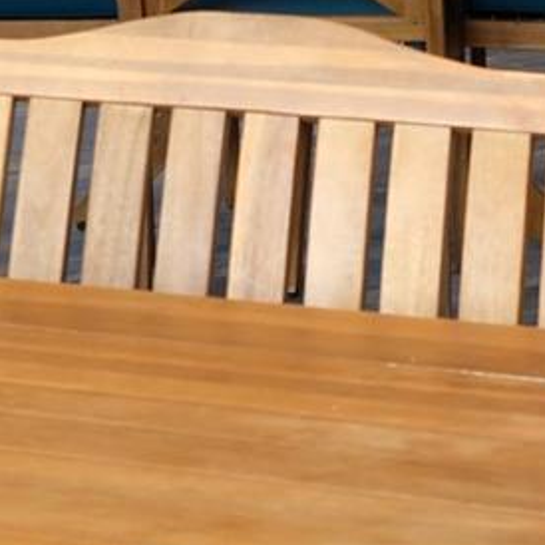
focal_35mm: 144
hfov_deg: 11.8
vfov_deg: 11.3
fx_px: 2565
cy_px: -446
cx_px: -129
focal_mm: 19.6
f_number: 5
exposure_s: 1/60
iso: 500
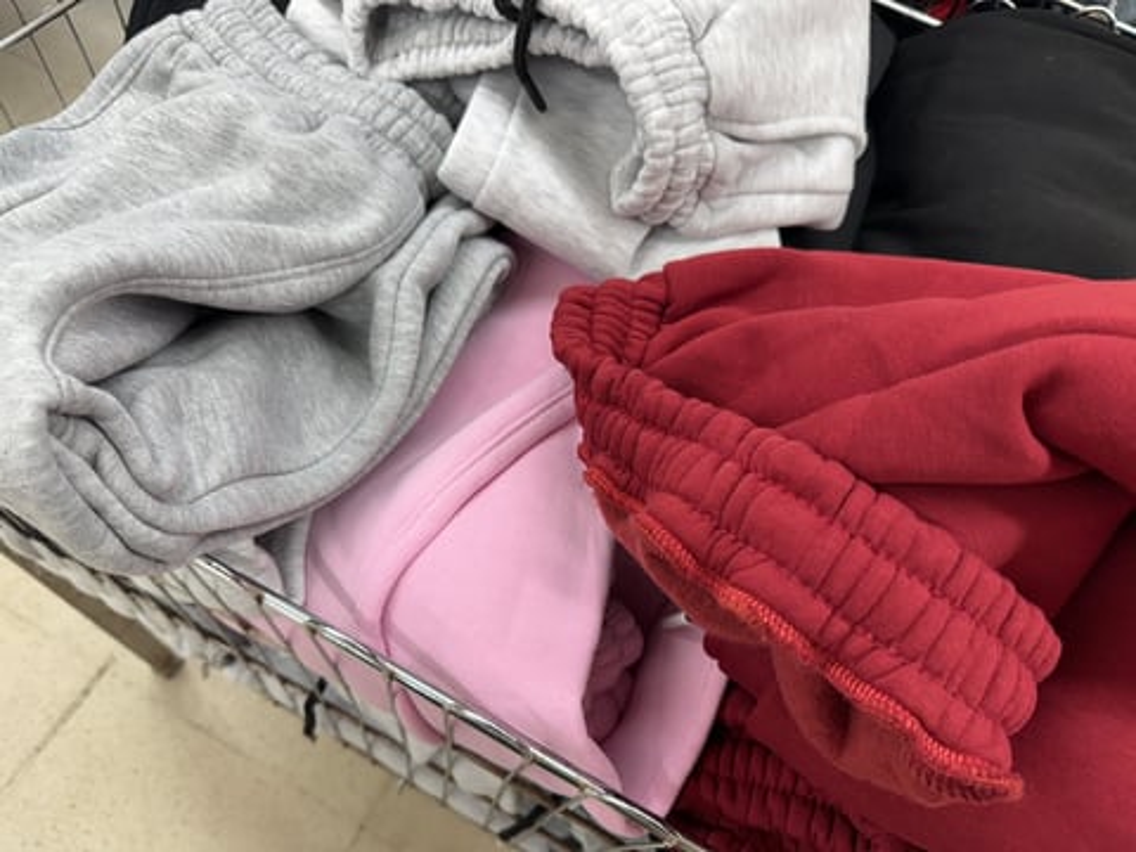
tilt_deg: -59.6
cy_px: 426
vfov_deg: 56.8
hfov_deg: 71.6
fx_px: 788
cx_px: 568
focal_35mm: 24
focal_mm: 6.76
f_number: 1.78
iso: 125
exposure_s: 1/100
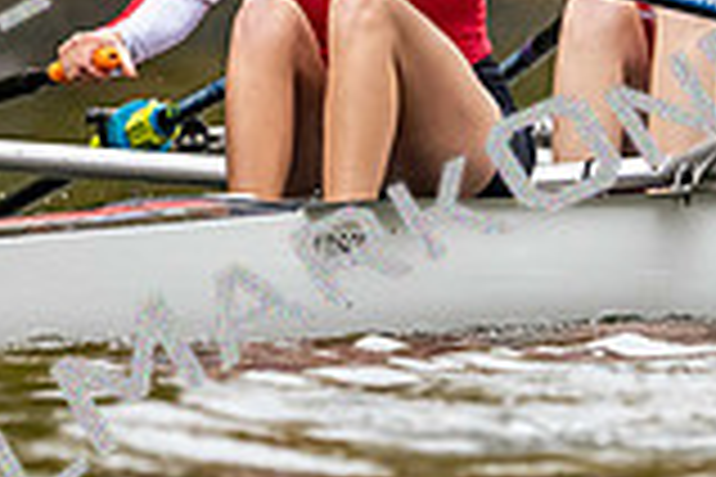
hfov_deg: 1.4
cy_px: -11
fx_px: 29055
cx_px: 680
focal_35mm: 1461
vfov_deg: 0.9
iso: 2500
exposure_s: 1/2500
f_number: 4.5
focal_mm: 400
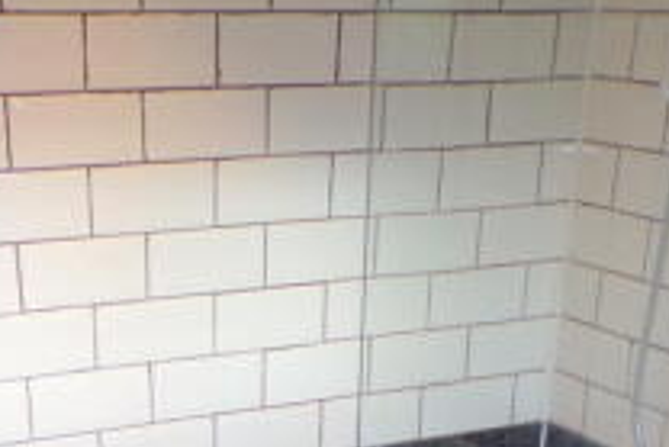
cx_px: 233
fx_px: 1302
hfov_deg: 28.7
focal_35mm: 70
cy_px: 587
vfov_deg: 18.1
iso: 157
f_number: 3
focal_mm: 4.3
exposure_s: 1/34
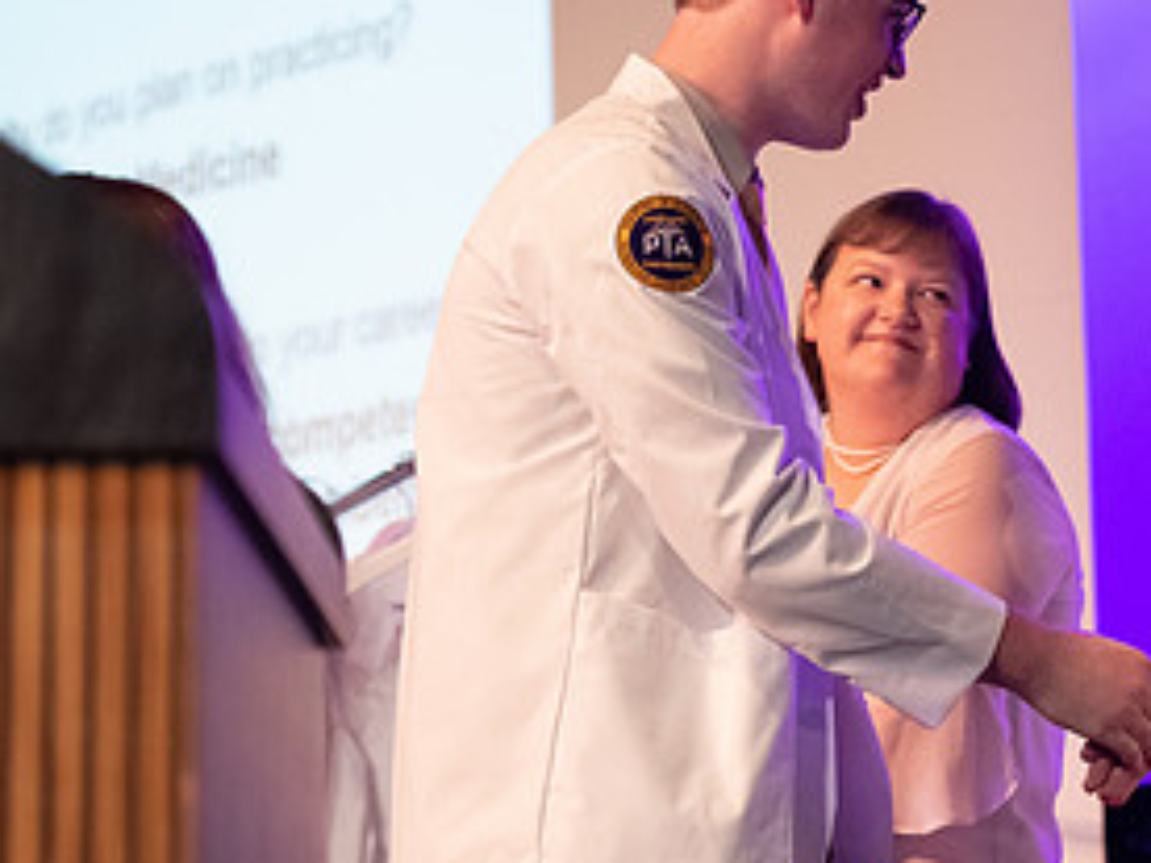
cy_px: 432
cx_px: 1130
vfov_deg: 8.5
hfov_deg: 11.3
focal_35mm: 174
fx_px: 5786
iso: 4000
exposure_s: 1/200
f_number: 3.2
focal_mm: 86
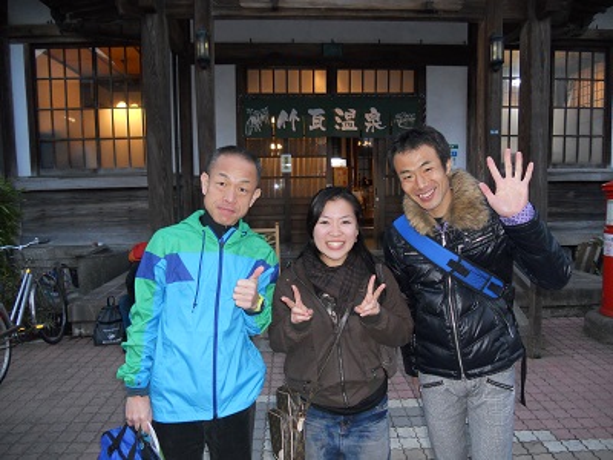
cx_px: 306
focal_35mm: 27
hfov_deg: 65.3
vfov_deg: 51.4
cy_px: 230
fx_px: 478
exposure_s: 1/25
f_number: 3.2
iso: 200
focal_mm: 4.9
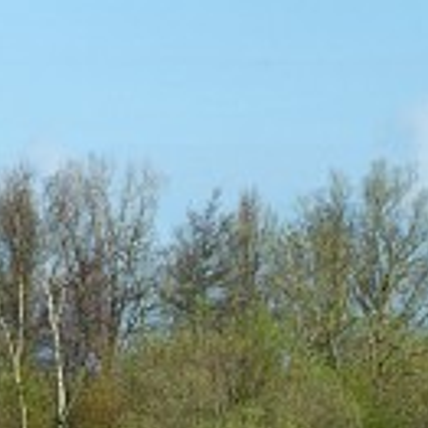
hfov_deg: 4.7
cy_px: 453
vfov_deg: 4.7
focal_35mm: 373
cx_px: -176
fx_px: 5218
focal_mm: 85
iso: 200
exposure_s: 1/750
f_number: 5.6
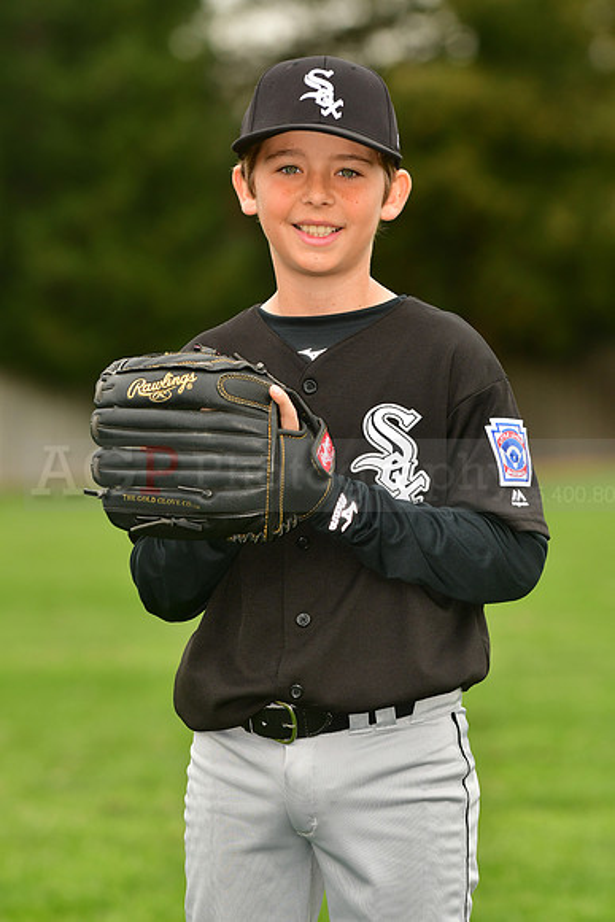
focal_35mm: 225
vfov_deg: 9.1
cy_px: 461
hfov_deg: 6.1
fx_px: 5762
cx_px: 308
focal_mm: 150
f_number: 4
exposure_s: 1/1000
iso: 320
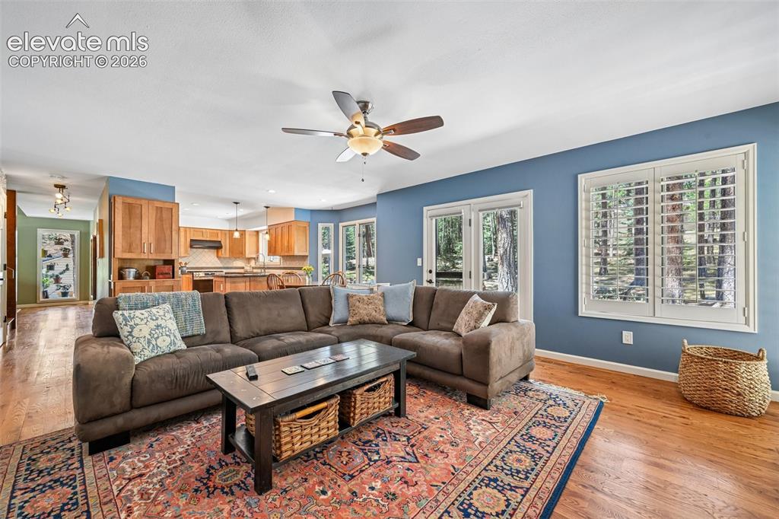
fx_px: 303
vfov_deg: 81.2
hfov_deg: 104.3
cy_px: 260
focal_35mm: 14
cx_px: 390
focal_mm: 14
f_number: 10
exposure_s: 1/6
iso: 400
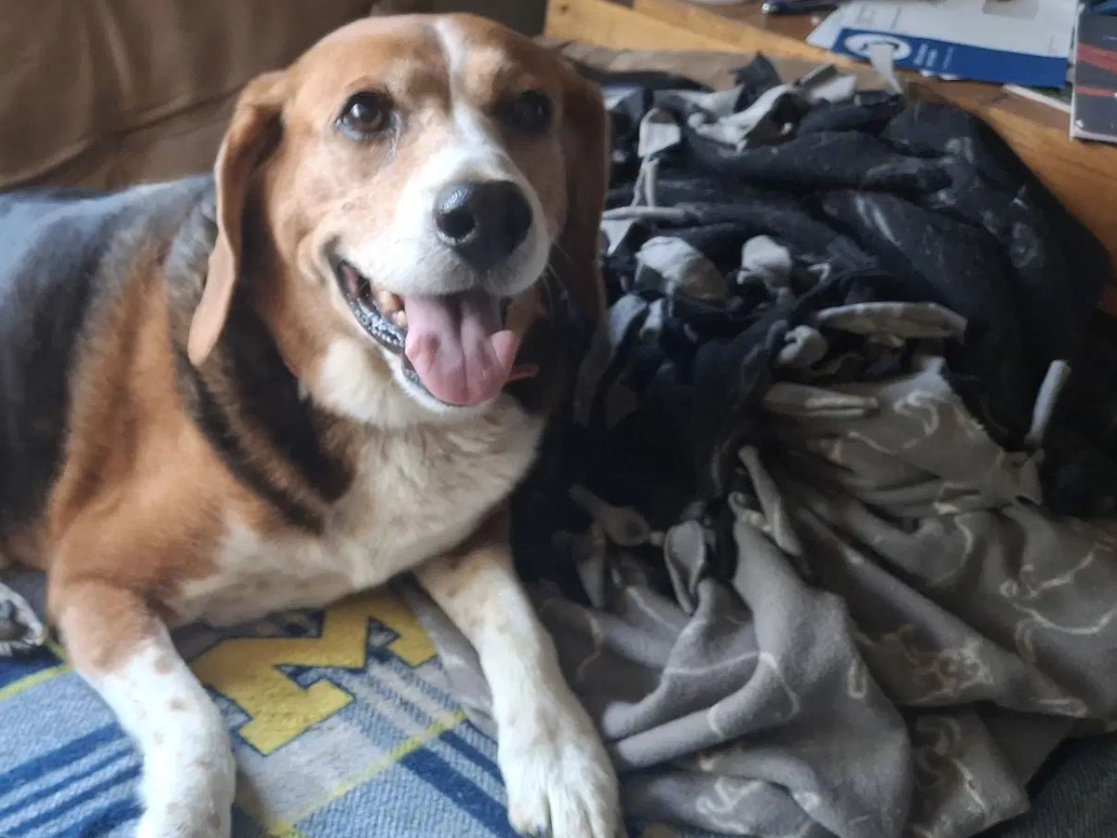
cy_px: 412
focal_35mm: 40
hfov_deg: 44.9
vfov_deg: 36.0
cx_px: 251
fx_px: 1291
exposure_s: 1/30
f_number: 1.8
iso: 250
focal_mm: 4.69
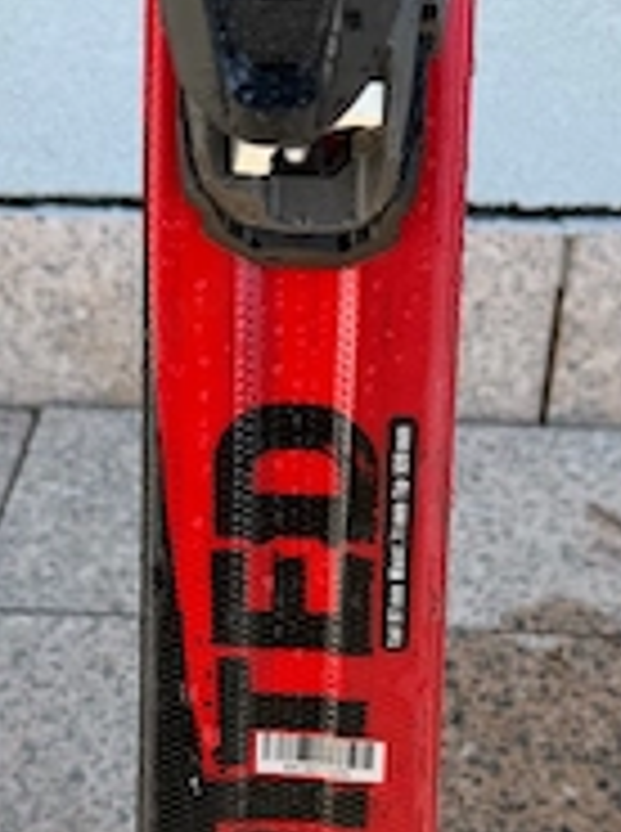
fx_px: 1248
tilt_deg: -43.3
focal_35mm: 52
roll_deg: +0.6
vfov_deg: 35.7
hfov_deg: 27.9
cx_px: 346
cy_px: 666
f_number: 1.78
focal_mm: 6.76
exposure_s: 1/1250
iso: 80
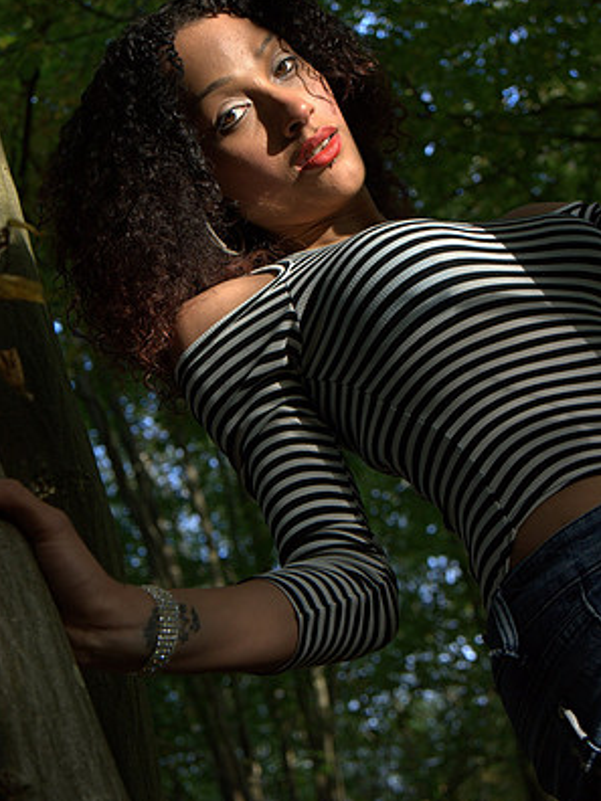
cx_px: 298
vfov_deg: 23.8
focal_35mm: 82
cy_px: 364
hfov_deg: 18.0
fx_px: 1898
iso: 400
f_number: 5.6
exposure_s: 1/80
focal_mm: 50
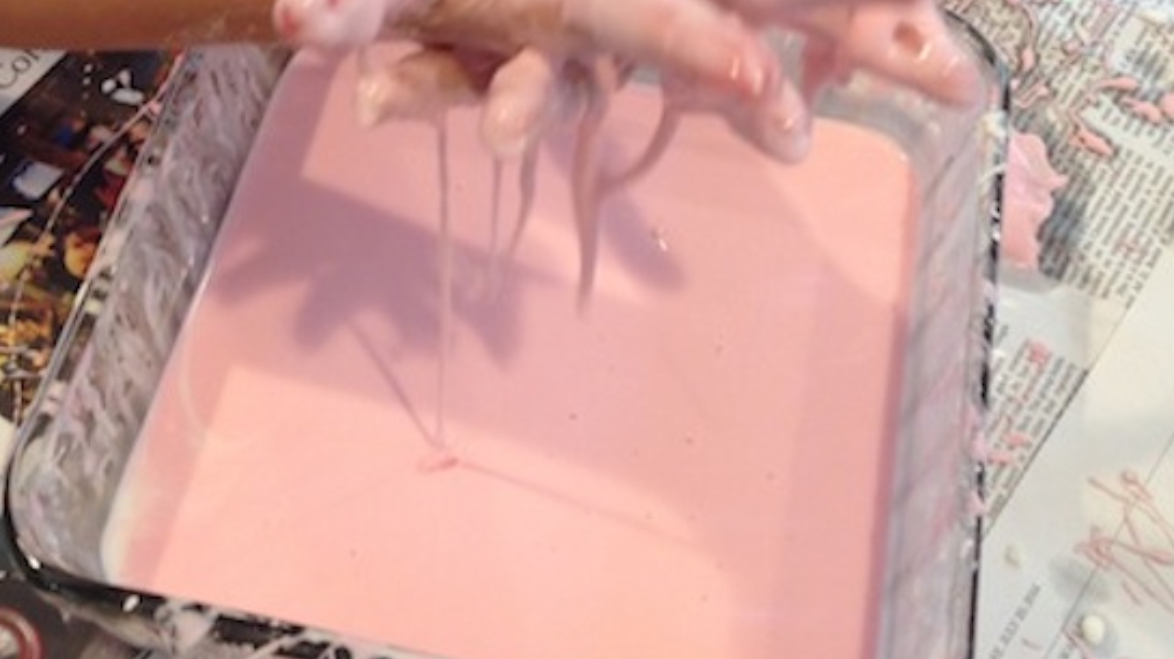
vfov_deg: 18.9
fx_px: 1960
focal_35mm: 63
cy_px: 156
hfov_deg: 33.3
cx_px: 590
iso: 80
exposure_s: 1/20
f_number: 2.4
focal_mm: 4.28
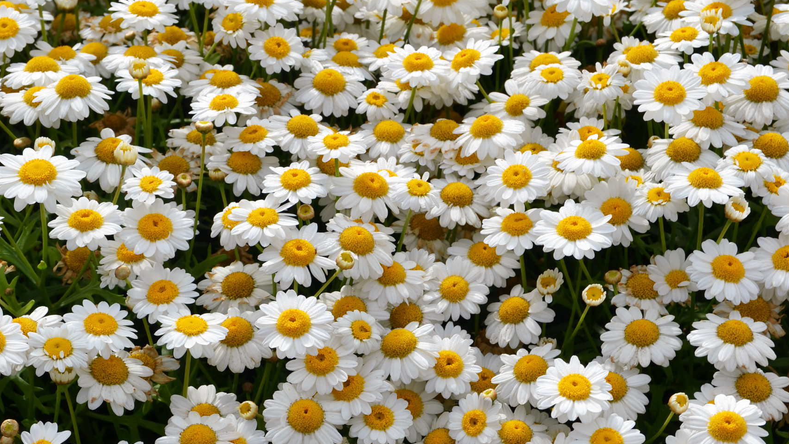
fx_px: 1883
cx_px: 396
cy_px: 483
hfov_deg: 23.7
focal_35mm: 90
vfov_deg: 13.2
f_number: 8
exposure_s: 1/250
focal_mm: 38
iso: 100
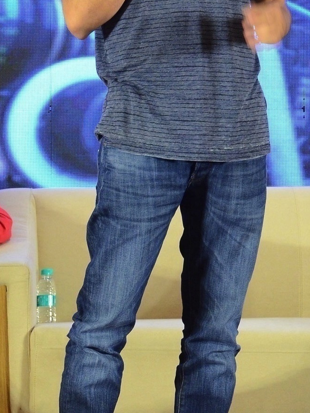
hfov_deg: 8.0
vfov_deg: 10.6
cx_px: 113
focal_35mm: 186
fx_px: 2220
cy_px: 154
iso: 2000
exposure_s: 1/80
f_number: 5.6
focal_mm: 58
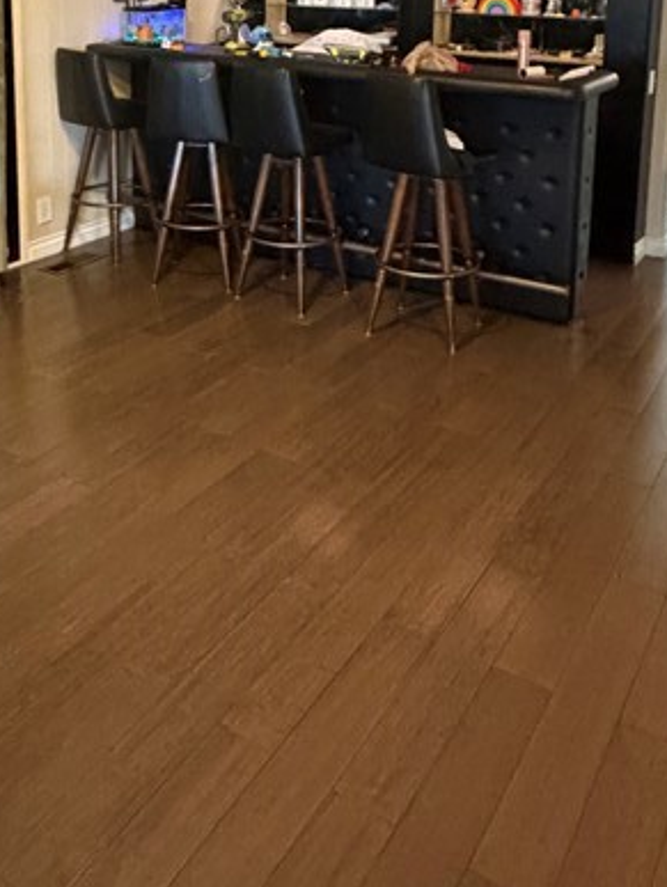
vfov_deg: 46.1
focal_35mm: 37
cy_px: 119
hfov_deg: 38.5
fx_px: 949
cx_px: 259
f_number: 2.2
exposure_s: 1/40
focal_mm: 2.22
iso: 1000
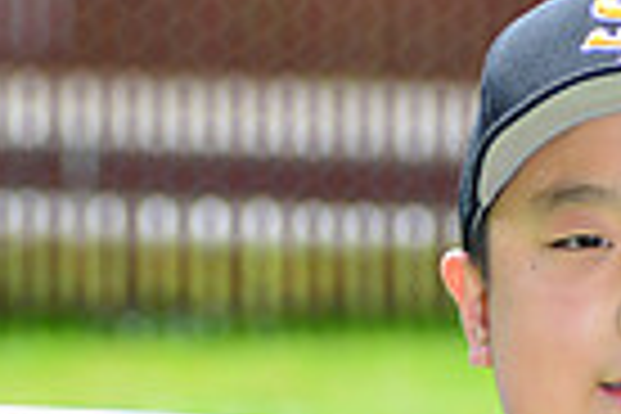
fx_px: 10487
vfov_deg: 2.3
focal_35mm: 608
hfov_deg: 3.4
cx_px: 598
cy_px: 709
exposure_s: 1/200
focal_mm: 145
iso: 200
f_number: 8
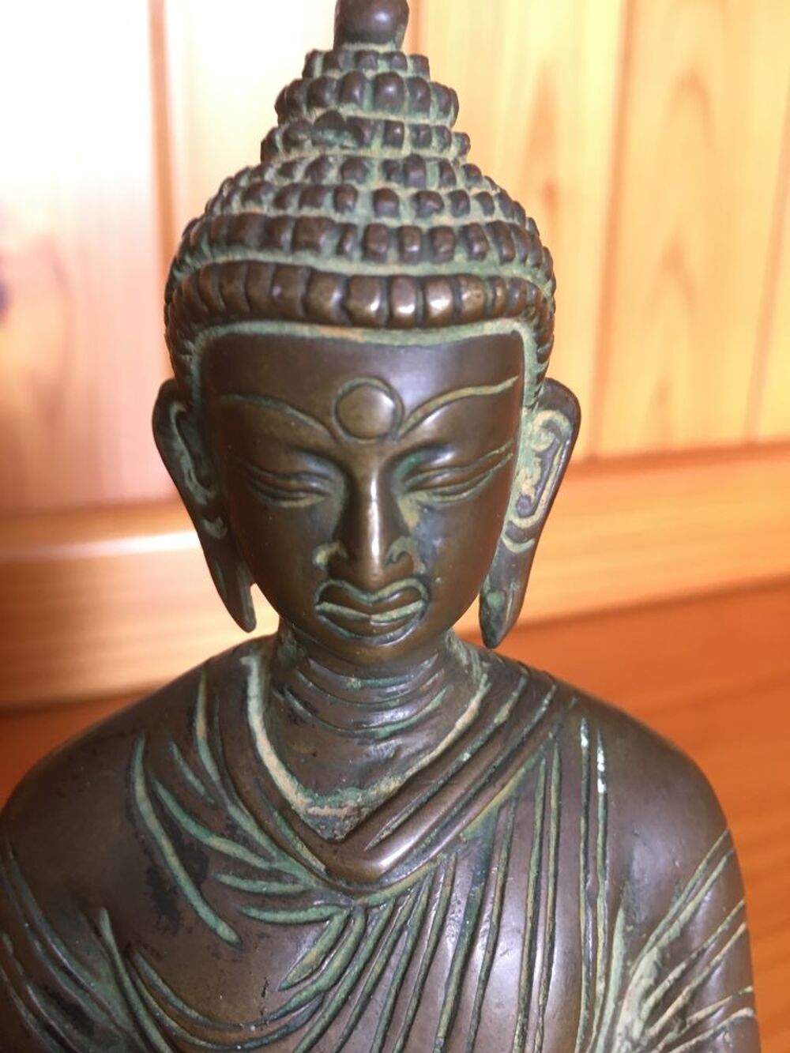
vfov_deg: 61.7
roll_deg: -1.3
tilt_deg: -19.5
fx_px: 882
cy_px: 526
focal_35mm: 29
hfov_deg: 48.2
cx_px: 395
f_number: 2.2
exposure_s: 1/33
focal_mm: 4.15
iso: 125
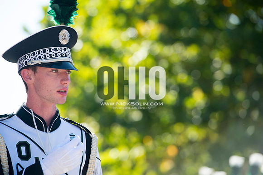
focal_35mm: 200
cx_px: 132
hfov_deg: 10.3
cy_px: 88
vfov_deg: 6.9
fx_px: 1460
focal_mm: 200
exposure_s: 1/1000
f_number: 4.5
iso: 200
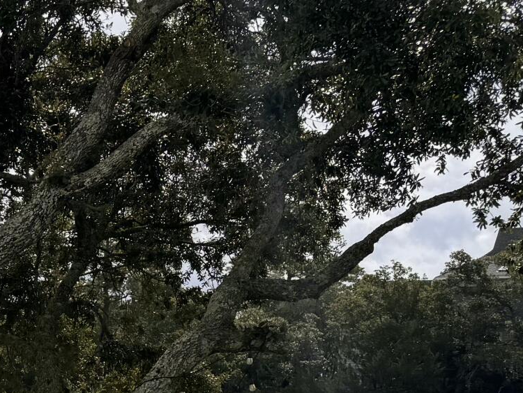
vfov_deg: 14.8
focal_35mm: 96
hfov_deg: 16.8
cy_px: 494
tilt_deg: -6.4
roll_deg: -0.9
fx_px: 1451
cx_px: -423
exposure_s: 1/5814
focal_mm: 6.76
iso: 80
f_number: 1.78
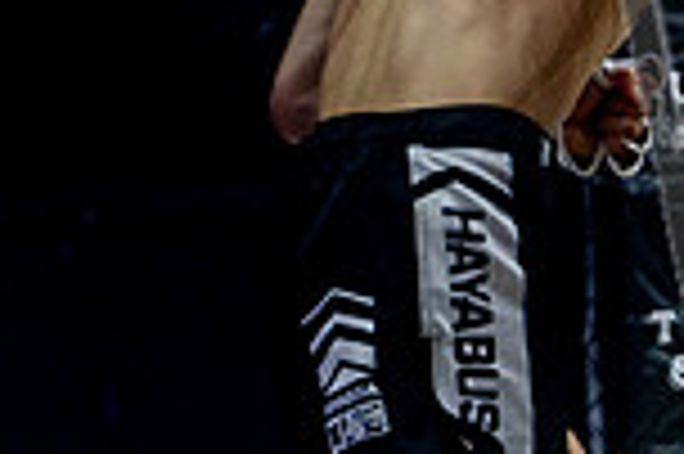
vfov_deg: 4.6
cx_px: 125
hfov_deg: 6.9
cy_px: -162
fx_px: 5675
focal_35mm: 299
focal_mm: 56
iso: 3200
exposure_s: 1/1250
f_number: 2.8
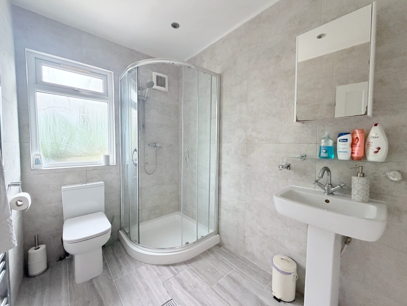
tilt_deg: -3.0
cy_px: 153
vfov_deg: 85.7
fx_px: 165
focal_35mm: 14
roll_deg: -0.8
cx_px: 204
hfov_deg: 102.1
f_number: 2.2
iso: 320
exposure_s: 1/103
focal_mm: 2.2
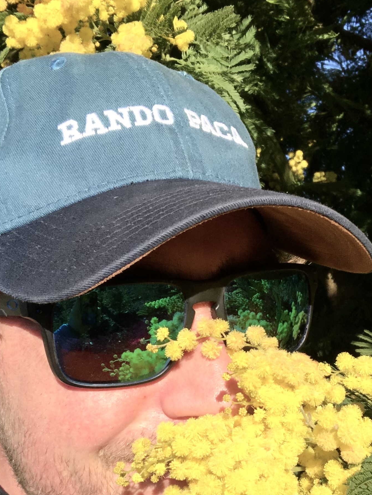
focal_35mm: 55
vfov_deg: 34.6
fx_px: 787
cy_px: 334
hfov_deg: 26.5
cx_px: 241
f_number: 2.2
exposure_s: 1/1203
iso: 20
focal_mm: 2.87
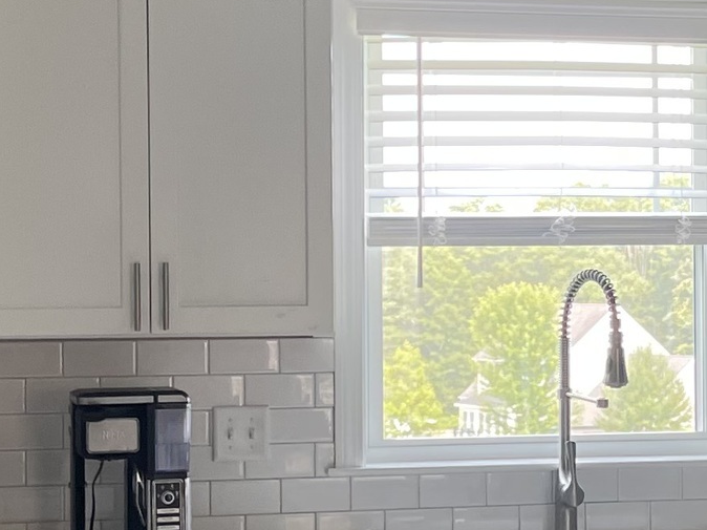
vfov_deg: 13.0
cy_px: 270
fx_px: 2328
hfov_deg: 17.1
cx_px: 578
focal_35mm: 114
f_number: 1.6
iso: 64
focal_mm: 5.1
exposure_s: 1/121
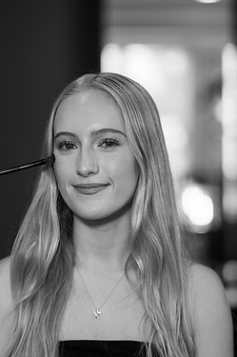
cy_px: 195
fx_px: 1248
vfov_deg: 16.3
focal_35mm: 126
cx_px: 126
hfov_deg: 10.9
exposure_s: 1/160
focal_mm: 105
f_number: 2.8
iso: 400
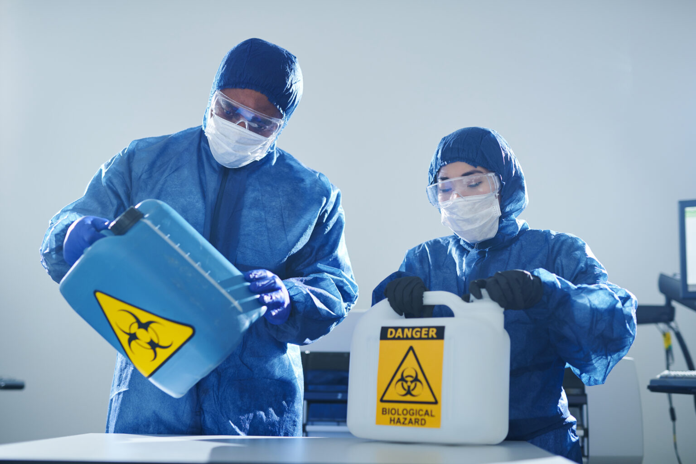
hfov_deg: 39.6
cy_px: 232
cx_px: 348
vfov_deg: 27.0
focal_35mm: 50
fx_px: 967
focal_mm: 50
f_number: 2.2
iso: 320
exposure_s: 1/160
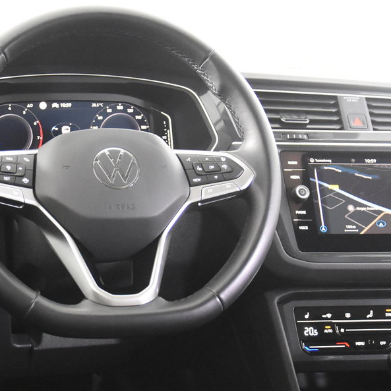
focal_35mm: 66
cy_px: 261
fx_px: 843
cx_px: 70
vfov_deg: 26.0
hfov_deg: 25.6
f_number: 3
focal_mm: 24
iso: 7200
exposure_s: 1/40
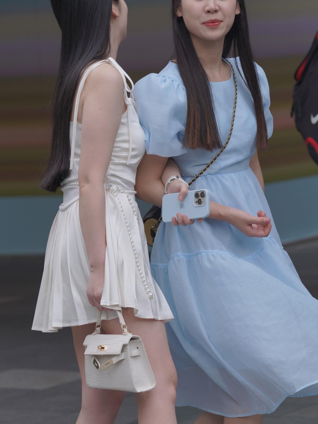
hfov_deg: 7.2
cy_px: 291
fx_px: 2535
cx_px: 177
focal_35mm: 207
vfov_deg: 9.6
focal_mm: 135
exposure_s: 1/500
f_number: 5
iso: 320
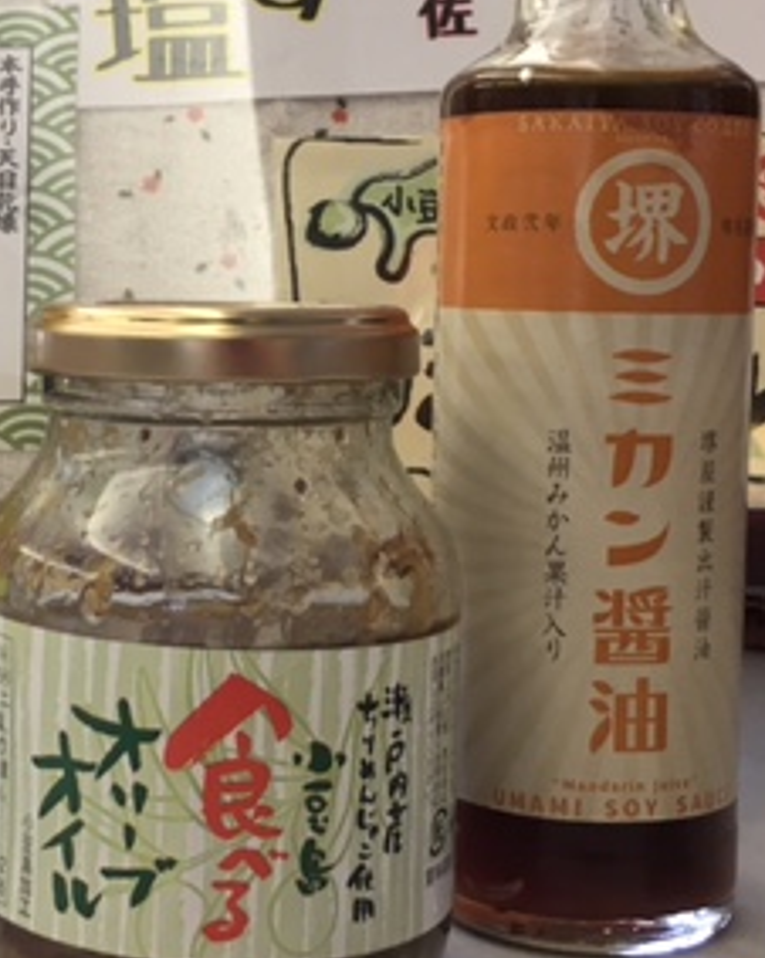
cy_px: 372
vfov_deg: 29.5
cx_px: 206
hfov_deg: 23.6
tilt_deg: -4.4
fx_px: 1813
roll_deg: -0.5
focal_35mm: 64
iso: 50
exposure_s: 1/30
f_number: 2.2
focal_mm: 4.15
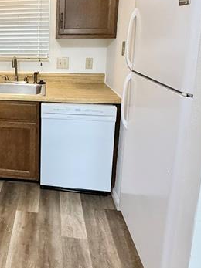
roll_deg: +0.0
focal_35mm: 31
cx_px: 12
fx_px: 240
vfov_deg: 56.2
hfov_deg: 41.0
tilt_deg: -9.7
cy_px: 76
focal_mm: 2.22
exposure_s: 1/60
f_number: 2.2
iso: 500
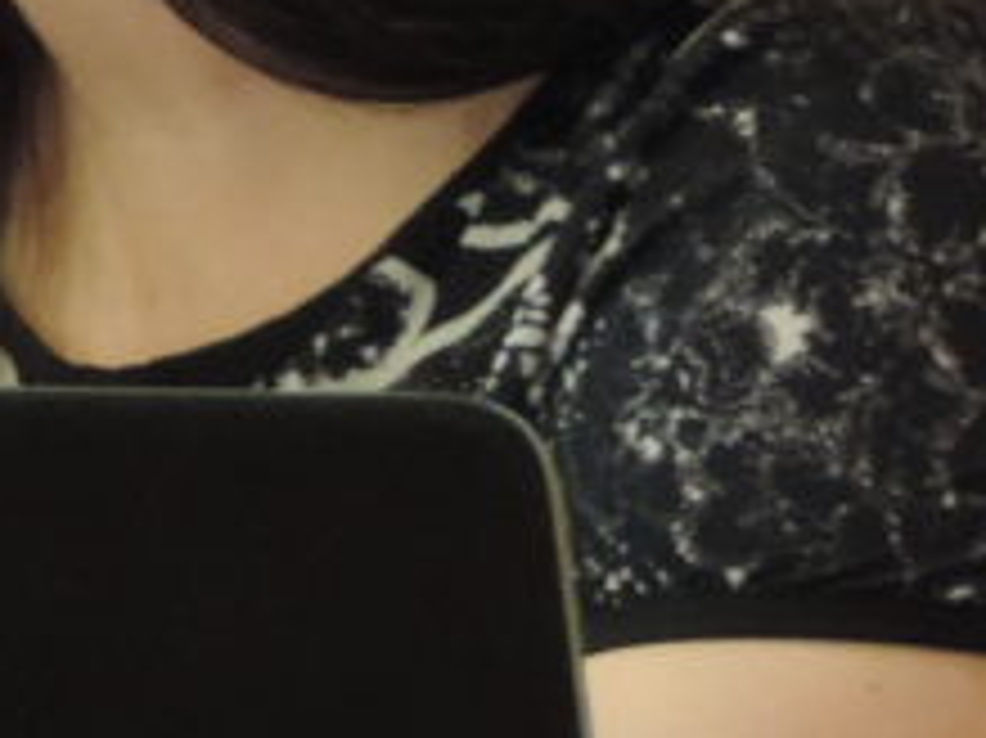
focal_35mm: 724
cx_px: -234
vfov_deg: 2.1
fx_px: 20611
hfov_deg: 2.7
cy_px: -122
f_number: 4.4
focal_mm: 27.6
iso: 800
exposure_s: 1/20
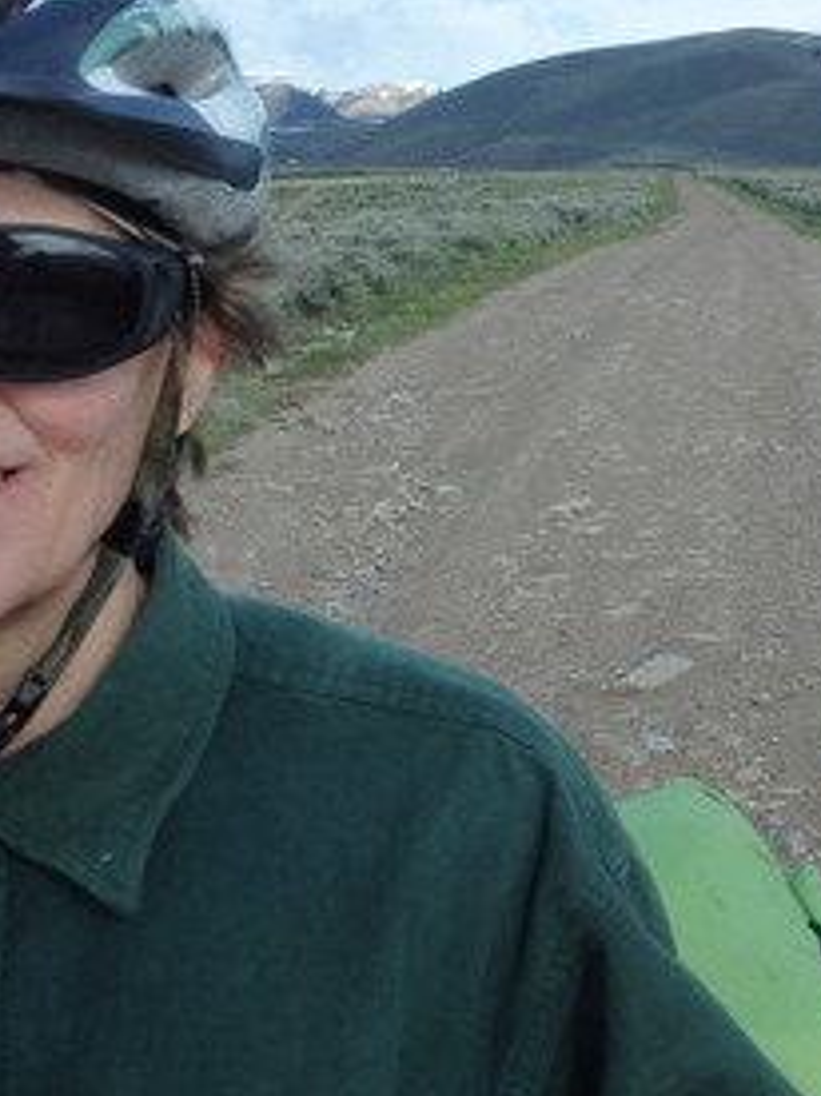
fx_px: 1614
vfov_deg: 37.3
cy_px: 416
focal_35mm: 51
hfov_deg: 26.2
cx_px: 921
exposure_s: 1/640
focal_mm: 5
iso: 125
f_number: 3.9
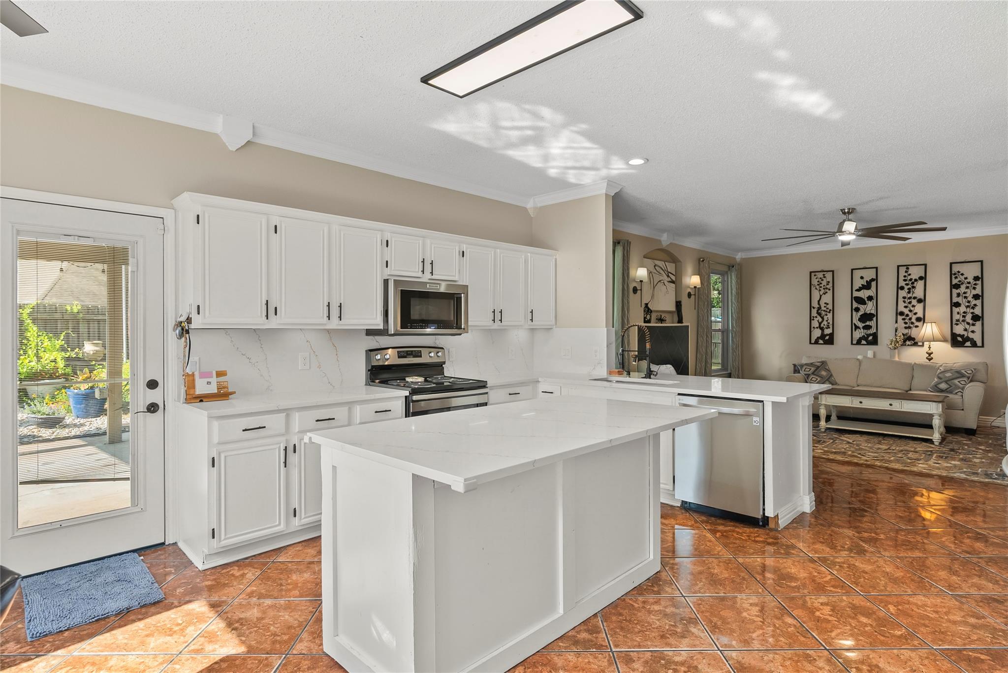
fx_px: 504
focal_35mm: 18
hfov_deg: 90.0
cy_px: 336
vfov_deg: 67.4
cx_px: 504
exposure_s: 1/20
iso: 1600
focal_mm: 18
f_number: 7.1
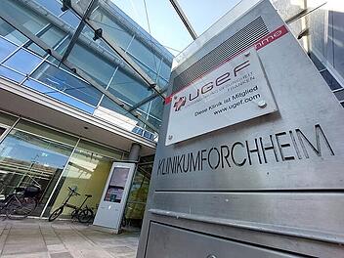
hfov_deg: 106.2
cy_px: 129
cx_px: 172
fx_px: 129
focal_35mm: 13
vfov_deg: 89.9
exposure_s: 1/265
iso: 50
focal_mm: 1.74
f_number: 2.2
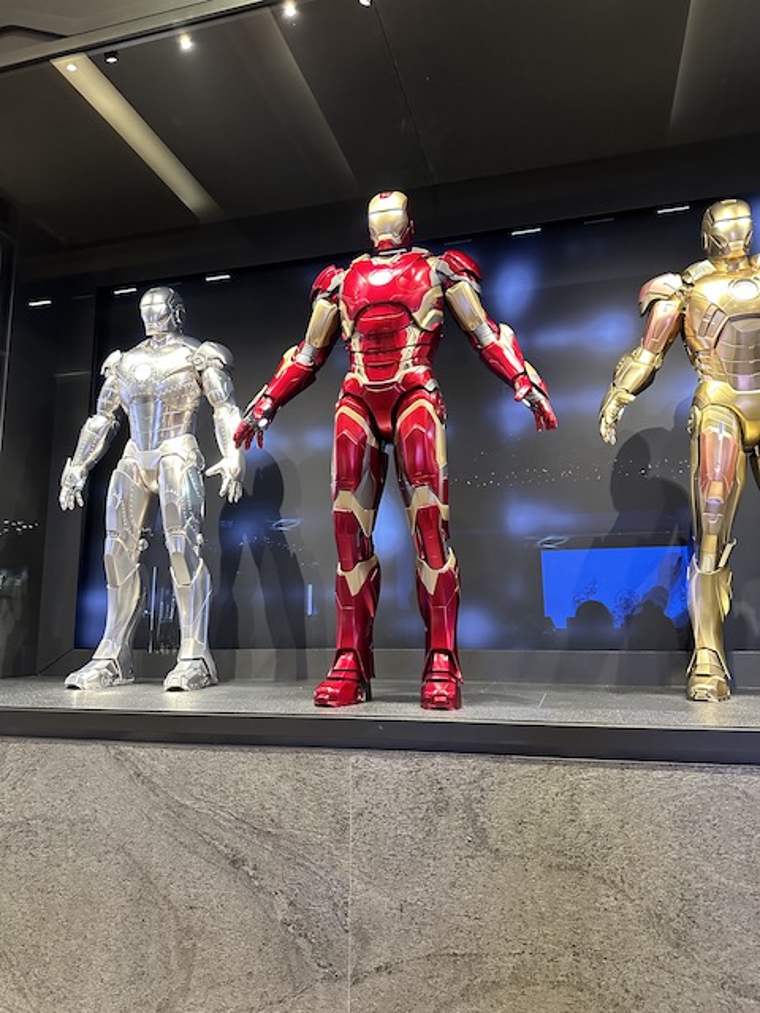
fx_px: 703
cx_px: 380
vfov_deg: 71.6
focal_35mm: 24
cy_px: 506
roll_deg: +0.3
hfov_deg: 56.8
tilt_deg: +10.8
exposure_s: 1/59
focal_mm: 6.86
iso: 800
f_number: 1.78
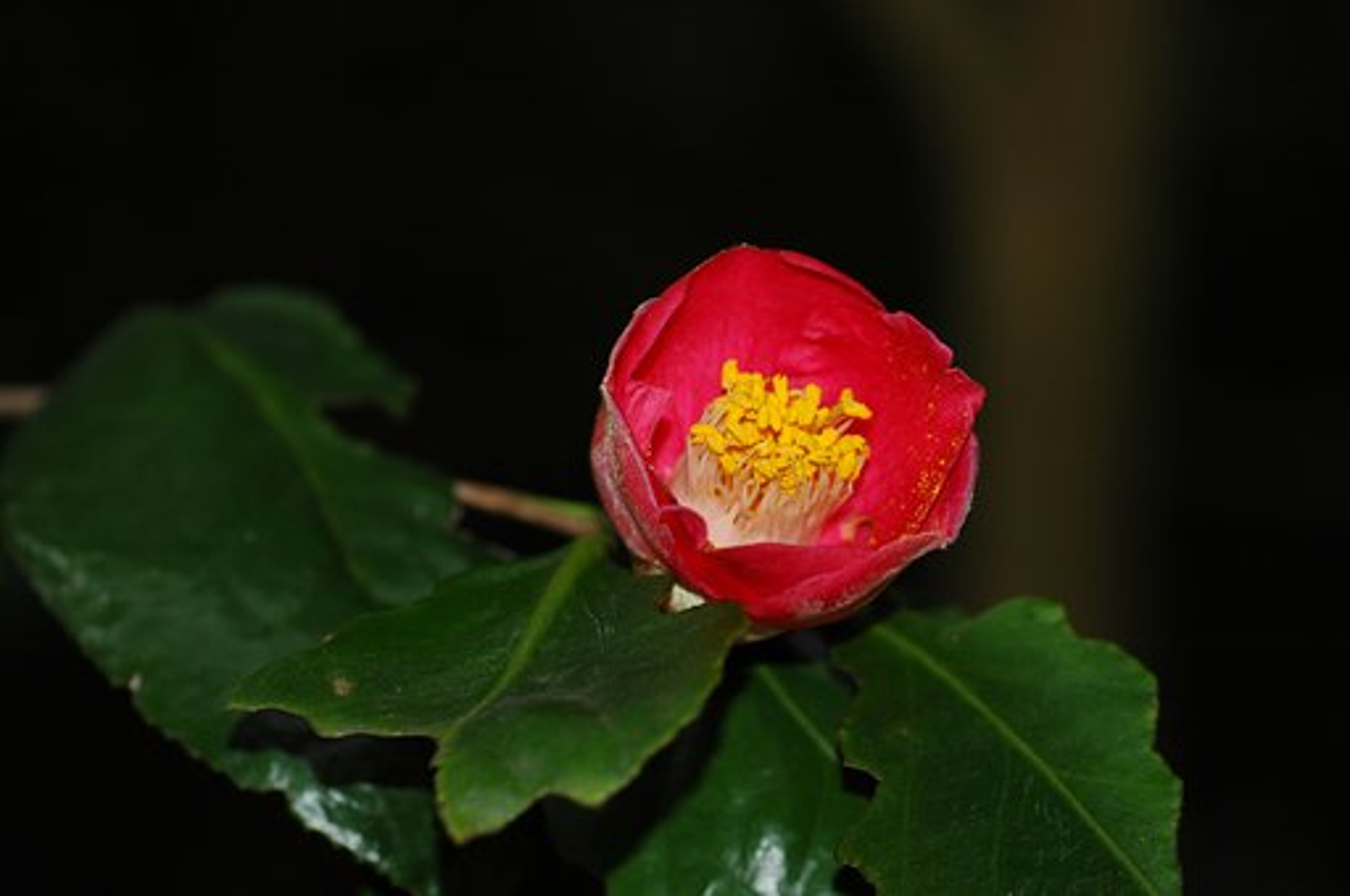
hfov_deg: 15.2
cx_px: 675
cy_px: 448
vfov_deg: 10.1
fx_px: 5056
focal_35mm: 135
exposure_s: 1/125
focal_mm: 90
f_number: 5.6
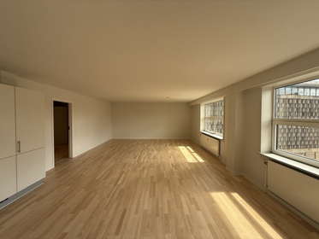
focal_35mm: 14
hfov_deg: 102.0
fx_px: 129
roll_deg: -0.1
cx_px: 160
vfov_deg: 85.7
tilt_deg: -2.0
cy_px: 120
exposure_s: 1/224
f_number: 2.2
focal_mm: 2.22
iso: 64
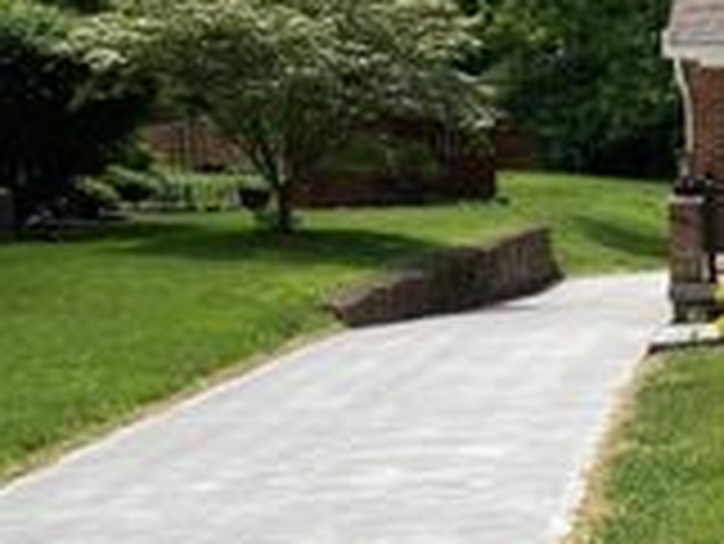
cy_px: 299
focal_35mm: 87
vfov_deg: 17.0
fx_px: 1821
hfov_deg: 19.4
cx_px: 1115
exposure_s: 1/1869
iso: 20
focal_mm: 3.99
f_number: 1.8
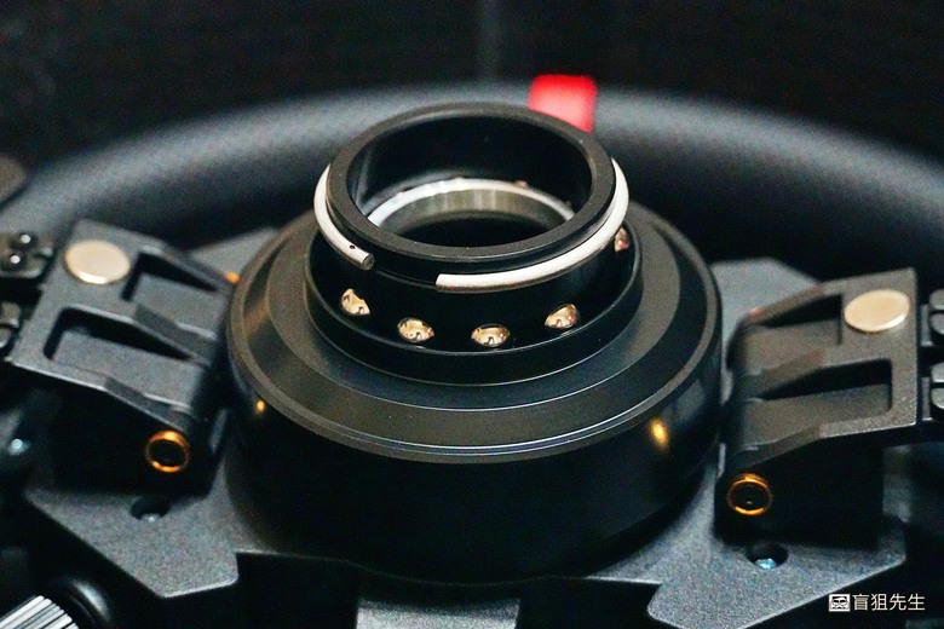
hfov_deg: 22.3
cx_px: 472
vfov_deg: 14.9
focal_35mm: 92
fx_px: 2399
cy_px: 314
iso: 12800
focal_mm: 61
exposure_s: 1/125
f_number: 5.6
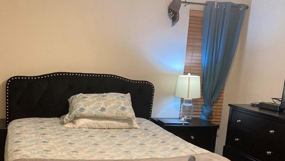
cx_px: 109
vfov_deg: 30.2
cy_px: 111
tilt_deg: -9.6
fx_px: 295
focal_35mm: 39
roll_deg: -2.8
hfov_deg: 51.1
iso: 200
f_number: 1.8
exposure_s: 1/60
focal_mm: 3.99
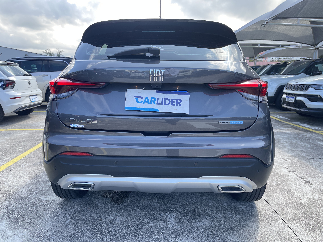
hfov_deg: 69.4
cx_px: 162
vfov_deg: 54.9
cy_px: 121
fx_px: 233
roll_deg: -0.3
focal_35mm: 25
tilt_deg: -10.9
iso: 32
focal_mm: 5.1
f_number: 1.6
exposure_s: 1/488
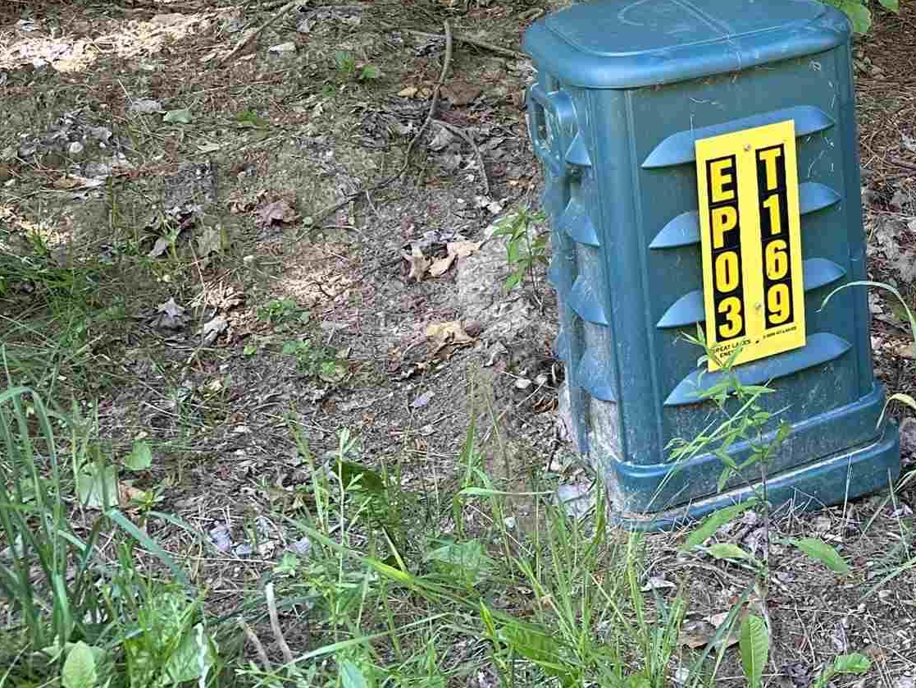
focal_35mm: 66
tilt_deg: -13.2
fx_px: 1747
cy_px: -99
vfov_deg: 21.0
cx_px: 1201
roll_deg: -0.7
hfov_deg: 25.2
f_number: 1.78
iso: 80
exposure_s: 1/121
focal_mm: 6.86
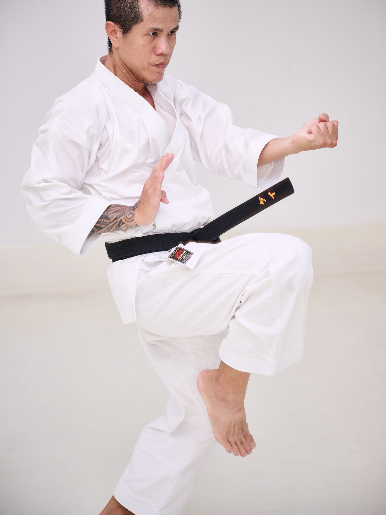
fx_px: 1130
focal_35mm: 76
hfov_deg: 19.4
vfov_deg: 25.6
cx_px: 193
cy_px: 225
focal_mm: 70
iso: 100
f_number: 2.8
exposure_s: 1/80
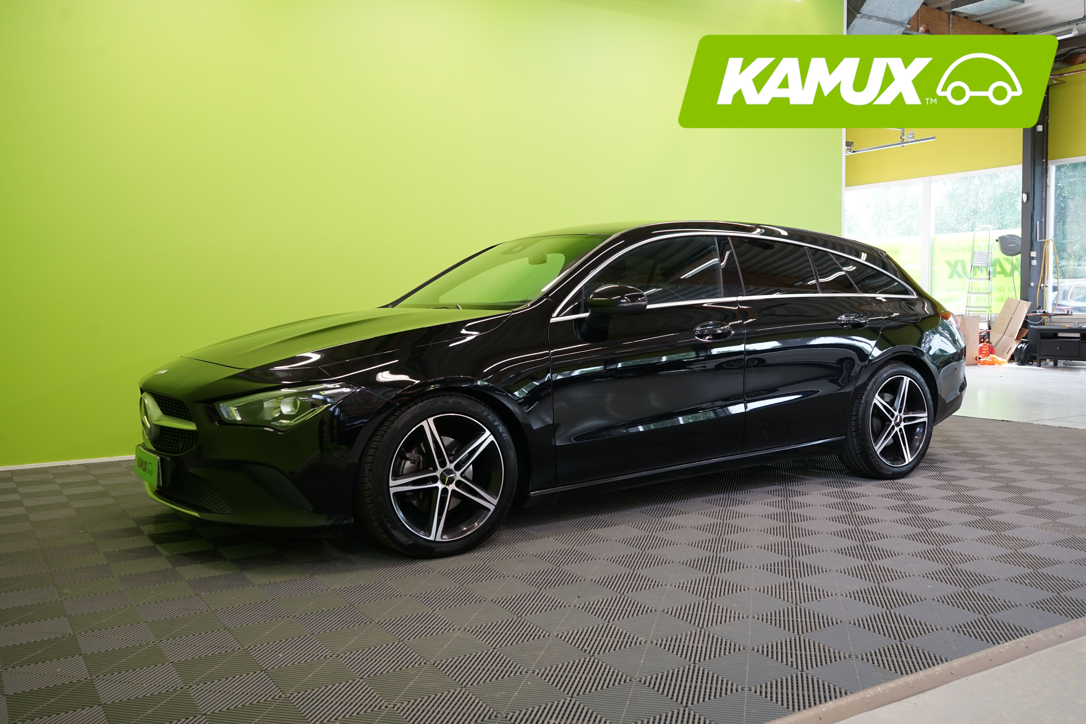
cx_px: 543
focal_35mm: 31
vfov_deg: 42.3
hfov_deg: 60.3
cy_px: 362
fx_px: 935
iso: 640
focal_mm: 31
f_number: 6.3
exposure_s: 1/30
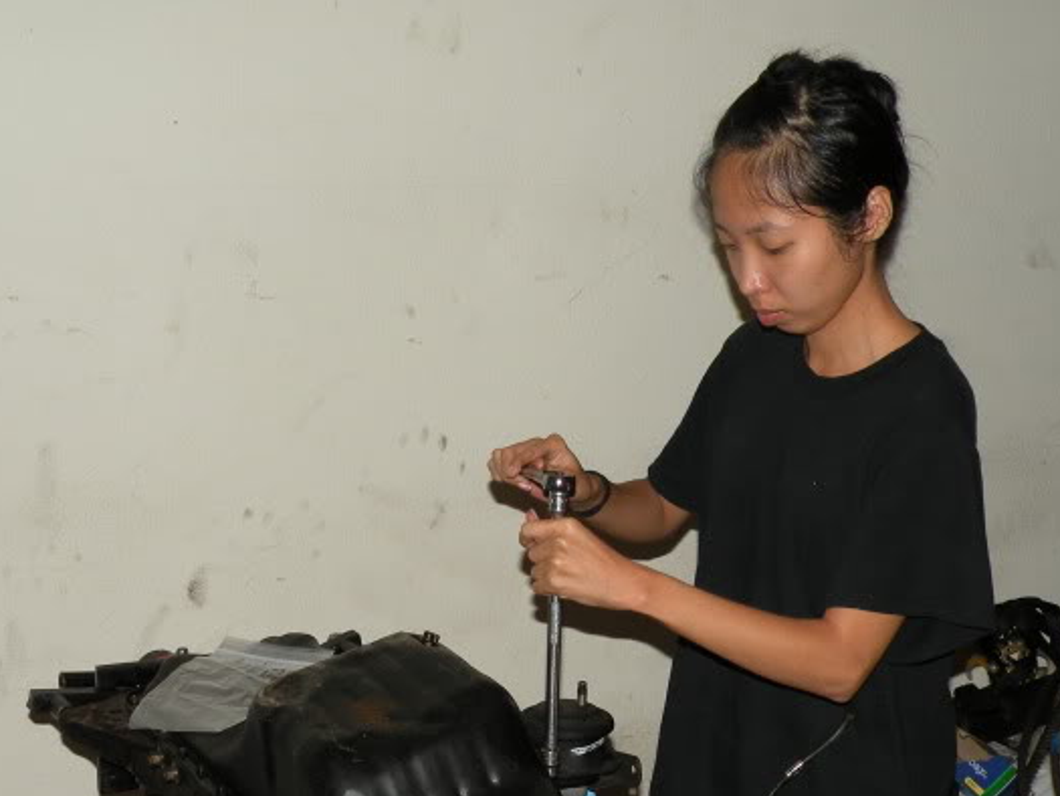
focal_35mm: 64
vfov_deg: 22.7
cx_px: 567
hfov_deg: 30.2
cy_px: 586
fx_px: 1960
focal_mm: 7.4
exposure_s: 1/60
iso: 64
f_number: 3.2
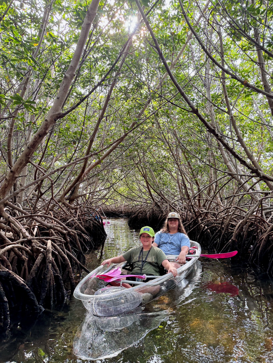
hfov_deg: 56.8
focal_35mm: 24
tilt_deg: +4.3
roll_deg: -0.5
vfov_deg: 71.6
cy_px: 182
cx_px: 136
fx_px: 252
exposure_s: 1/121
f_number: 1.78
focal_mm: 6.76
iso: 160
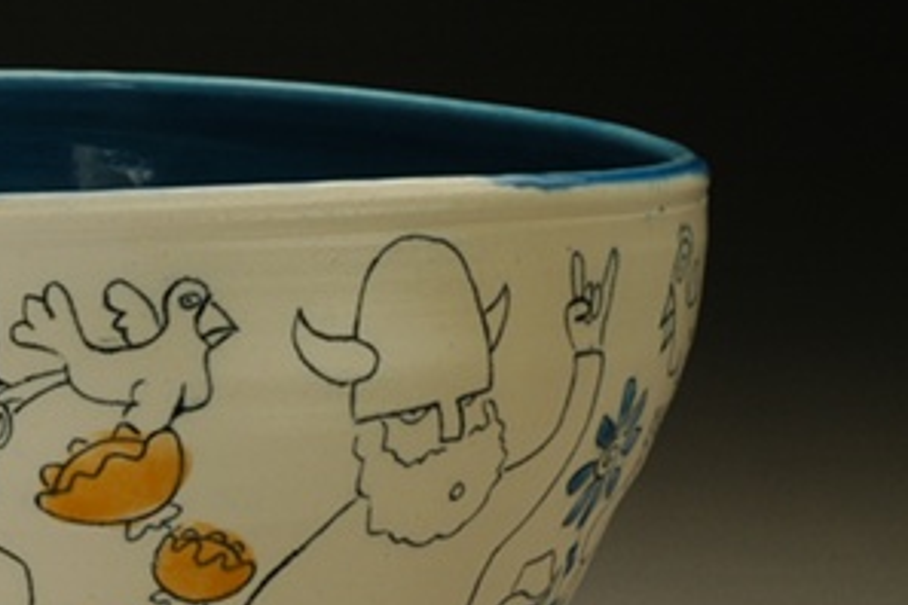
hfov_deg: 10.5
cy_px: 457
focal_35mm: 194
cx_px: -40
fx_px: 4893
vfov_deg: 7.1
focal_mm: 60
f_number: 36
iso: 250
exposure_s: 1/4
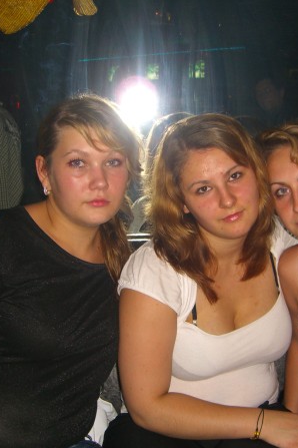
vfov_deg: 37.5
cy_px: 225
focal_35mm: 53
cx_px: 180
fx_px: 658
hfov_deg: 25.5
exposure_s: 1/60
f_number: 2.8
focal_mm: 7.9
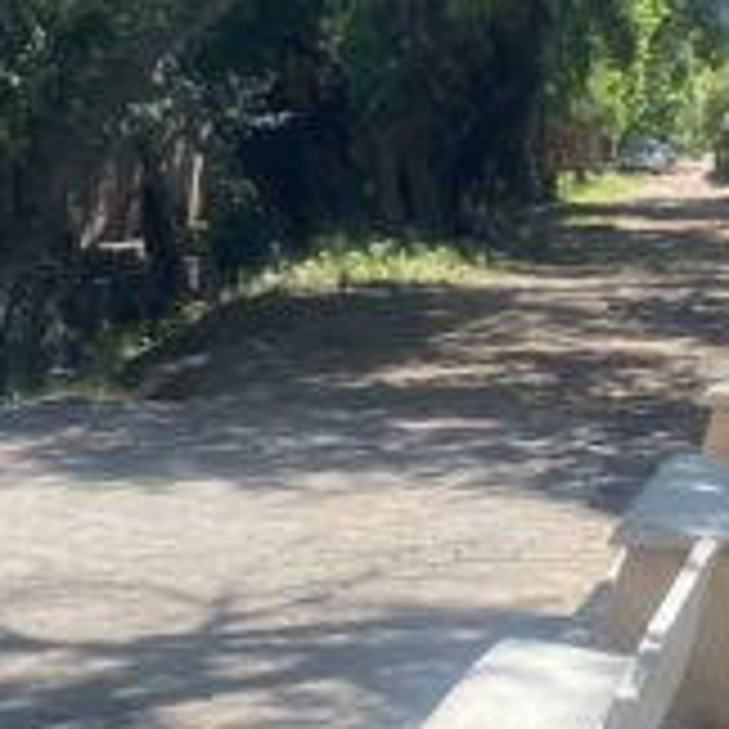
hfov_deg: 16.5
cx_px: 986
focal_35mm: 99
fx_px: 2359
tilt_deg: -1.6
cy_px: 198
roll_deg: +0.2
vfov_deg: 17.5
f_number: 1.8
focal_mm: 4.25
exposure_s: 1/877
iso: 32
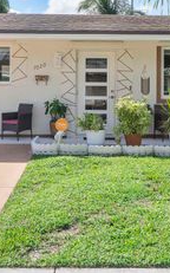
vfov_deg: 31.3
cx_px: 94
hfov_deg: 20.1
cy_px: 77
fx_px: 479
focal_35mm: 65
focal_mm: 19.5
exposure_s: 1/160
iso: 100
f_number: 11
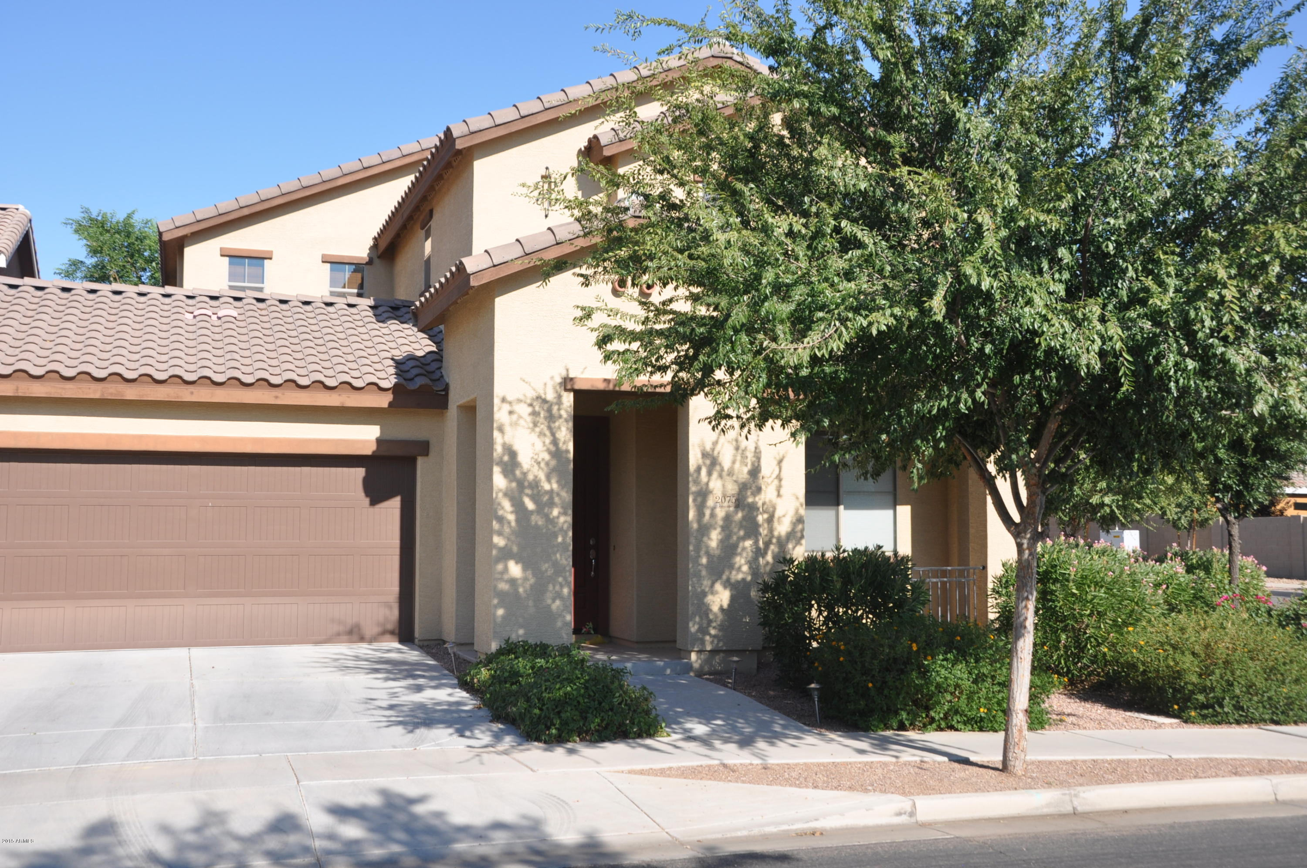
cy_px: 434
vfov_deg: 35.4
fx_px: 1360
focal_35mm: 38
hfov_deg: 51.3
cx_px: 654
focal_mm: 25
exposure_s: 1/320
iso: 200
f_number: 9
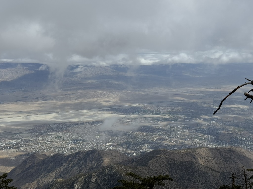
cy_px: 94
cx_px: 126
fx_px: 351
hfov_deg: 39.7
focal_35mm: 48
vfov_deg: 30.3
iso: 64
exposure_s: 1/9009
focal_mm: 6.76
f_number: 1.78
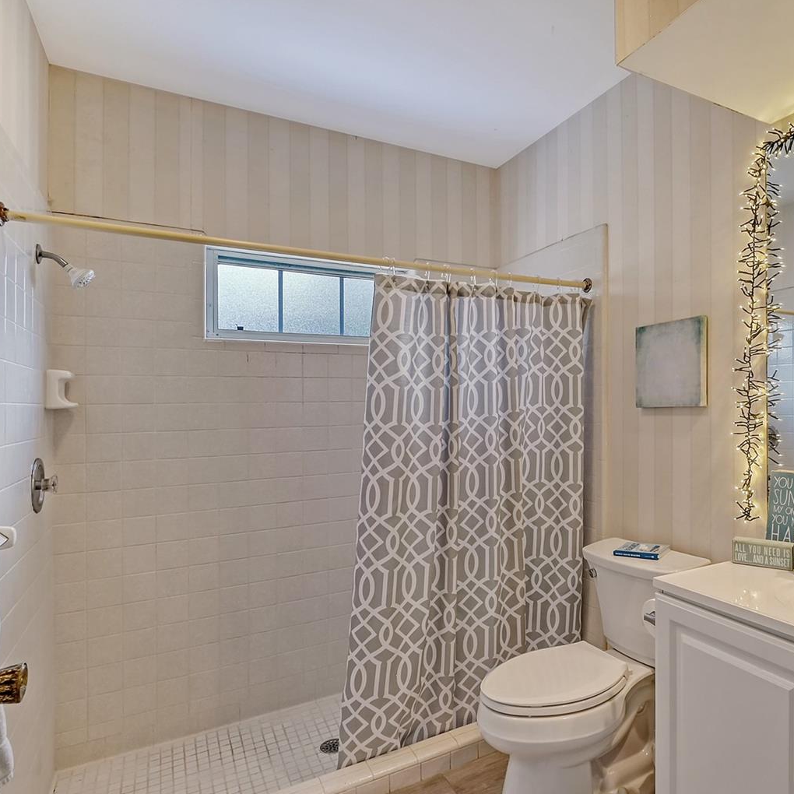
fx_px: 519
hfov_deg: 73.4
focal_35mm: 20
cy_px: 399
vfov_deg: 74.8
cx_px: 501
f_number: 10
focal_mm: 10
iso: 800
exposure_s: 1/15
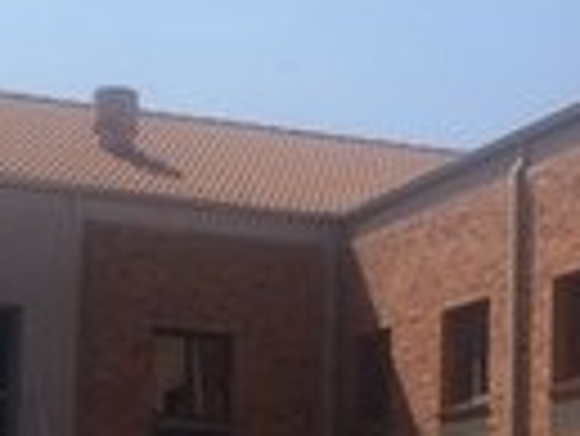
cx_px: 166
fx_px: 1878
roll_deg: -1.9
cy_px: 497
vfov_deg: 13.0
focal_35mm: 112
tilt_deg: +4.7
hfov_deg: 17.5
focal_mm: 4.15
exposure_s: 1/2198
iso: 25
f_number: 2.2
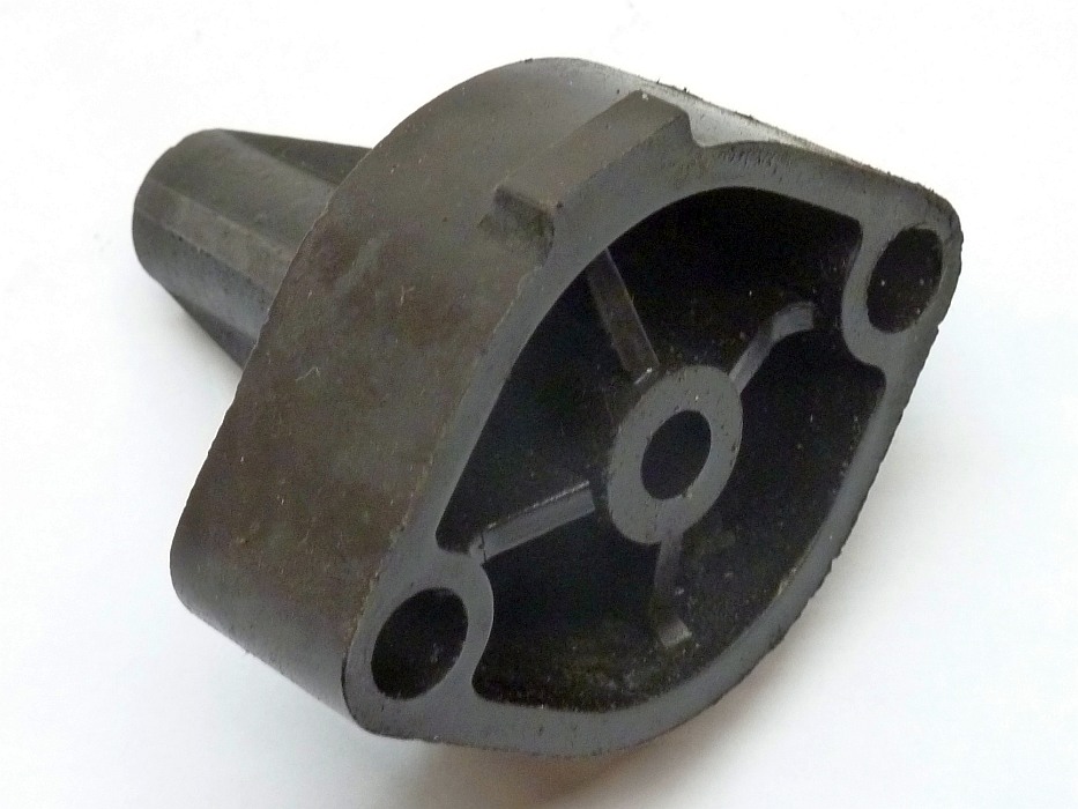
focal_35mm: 78
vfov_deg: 18.9
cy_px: 404
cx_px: 539
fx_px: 2429
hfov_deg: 25.0
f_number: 4.2
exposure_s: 1/10
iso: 400
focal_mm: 12.8
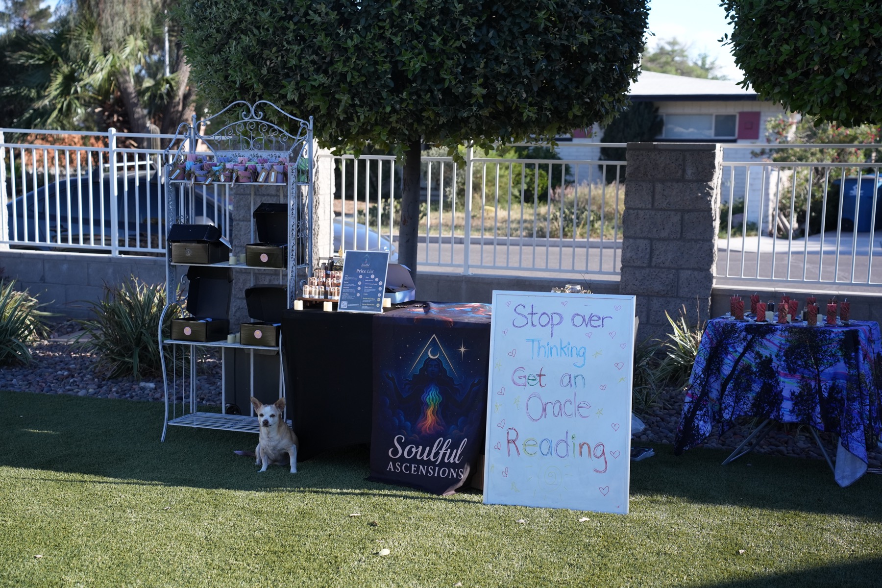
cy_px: 294
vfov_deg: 28.6
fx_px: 1151
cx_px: 441
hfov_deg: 41.9
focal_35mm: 47
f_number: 4
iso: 1000
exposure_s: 1/125
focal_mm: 47
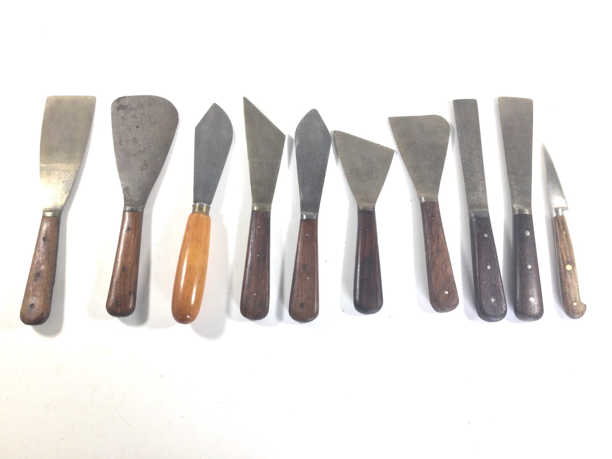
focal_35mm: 31
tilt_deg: -75.1
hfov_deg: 58.4
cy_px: 230
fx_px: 548
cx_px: 306
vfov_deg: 45.4
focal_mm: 3.3
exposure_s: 1/100
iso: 32
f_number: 2.4
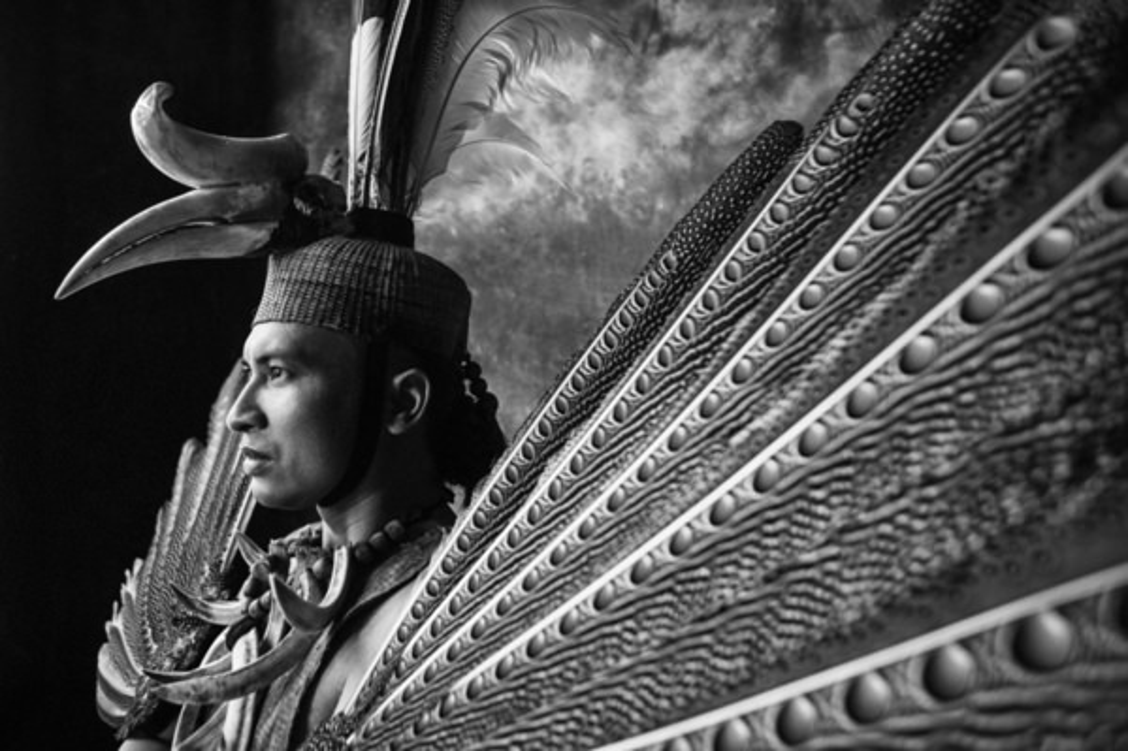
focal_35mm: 75
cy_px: 376
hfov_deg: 27.0
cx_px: 564
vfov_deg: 18.2
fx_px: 2349
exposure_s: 1/320
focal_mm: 50
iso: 640
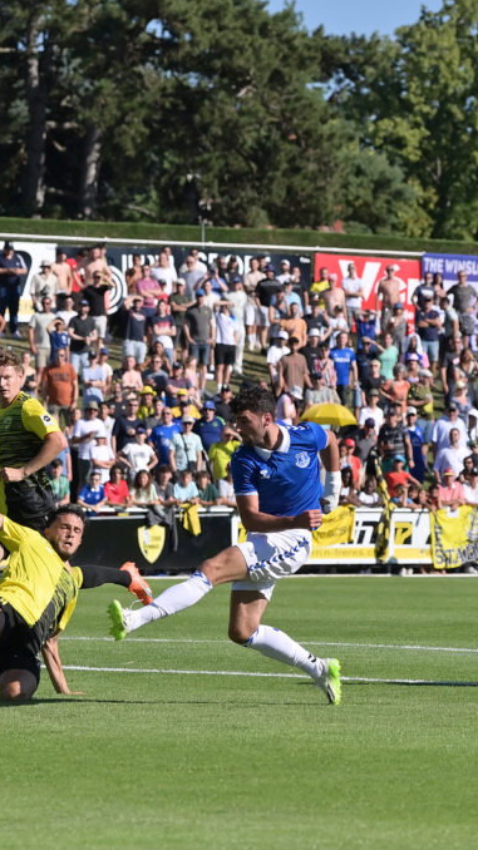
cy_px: 423
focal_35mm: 174
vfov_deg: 12.4
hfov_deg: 6.9
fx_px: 3924
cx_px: -4
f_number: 4.5
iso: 400
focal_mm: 110
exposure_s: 1/6400
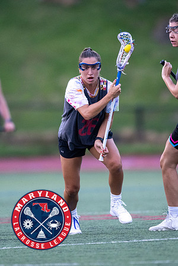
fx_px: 5809
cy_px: 119
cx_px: 77
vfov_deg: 2.6
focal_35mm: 783
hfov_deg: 1.8
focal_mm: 400
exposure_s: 1/1000
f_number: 2.8
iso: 2500
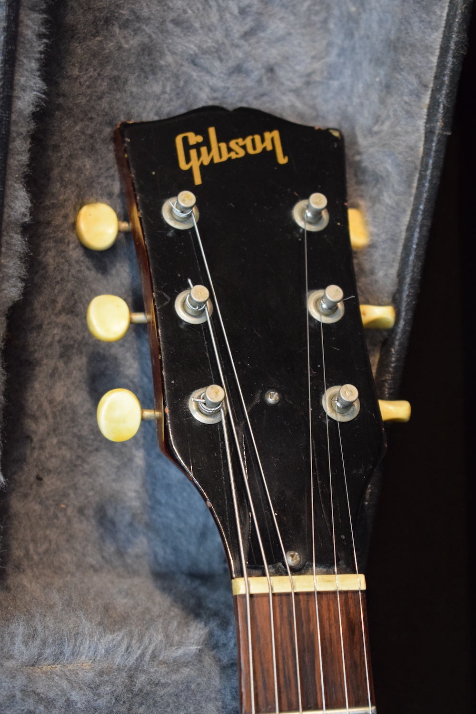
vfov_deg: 26.0
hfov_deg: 17.5
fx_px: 1547
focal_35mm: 78
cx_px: 238
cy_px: 357
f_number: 5.6
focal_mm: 52
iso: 2800
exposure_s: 1/30
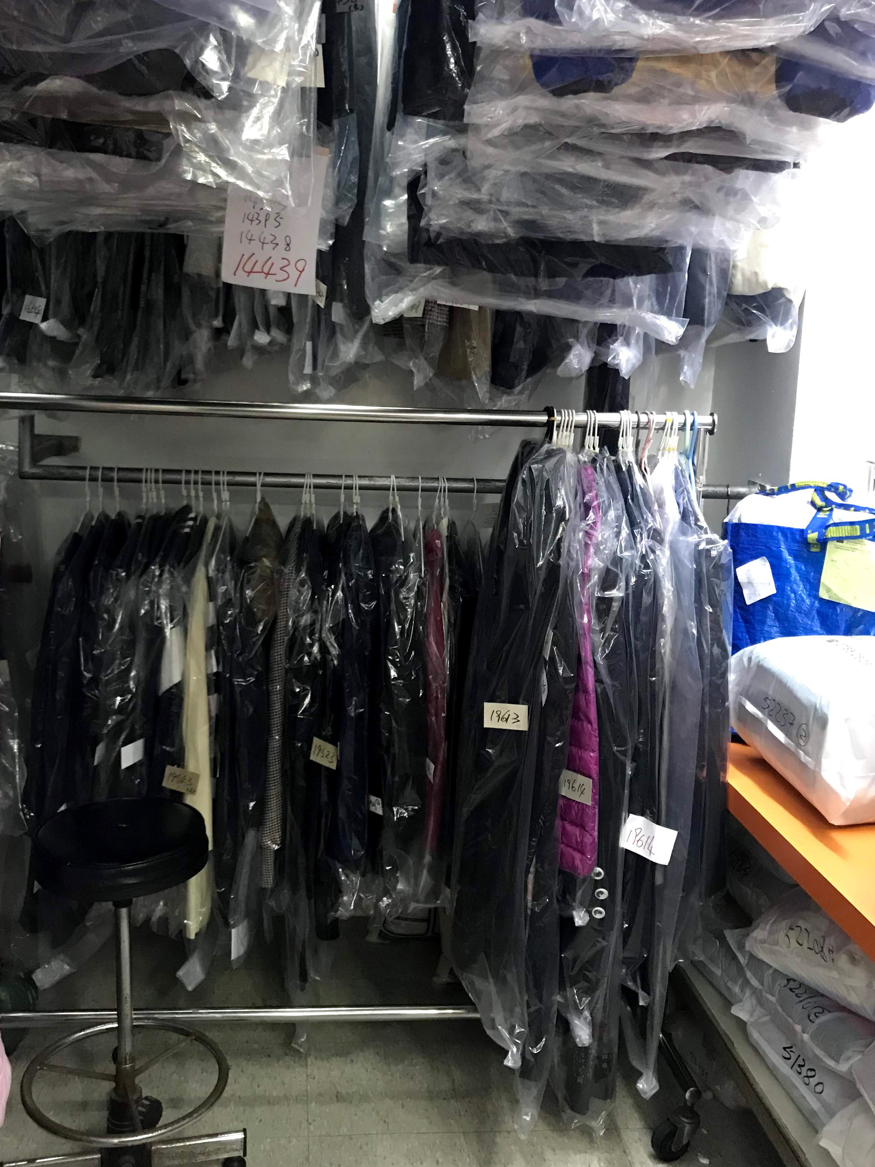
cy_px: 522
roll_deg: -1.8
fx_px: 1146
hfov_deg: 41.7
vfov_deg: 53.9
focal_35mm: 34
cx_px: 375
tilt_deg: -6.5
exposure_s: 1/10
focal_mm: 3.99
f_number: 1.8
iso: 100
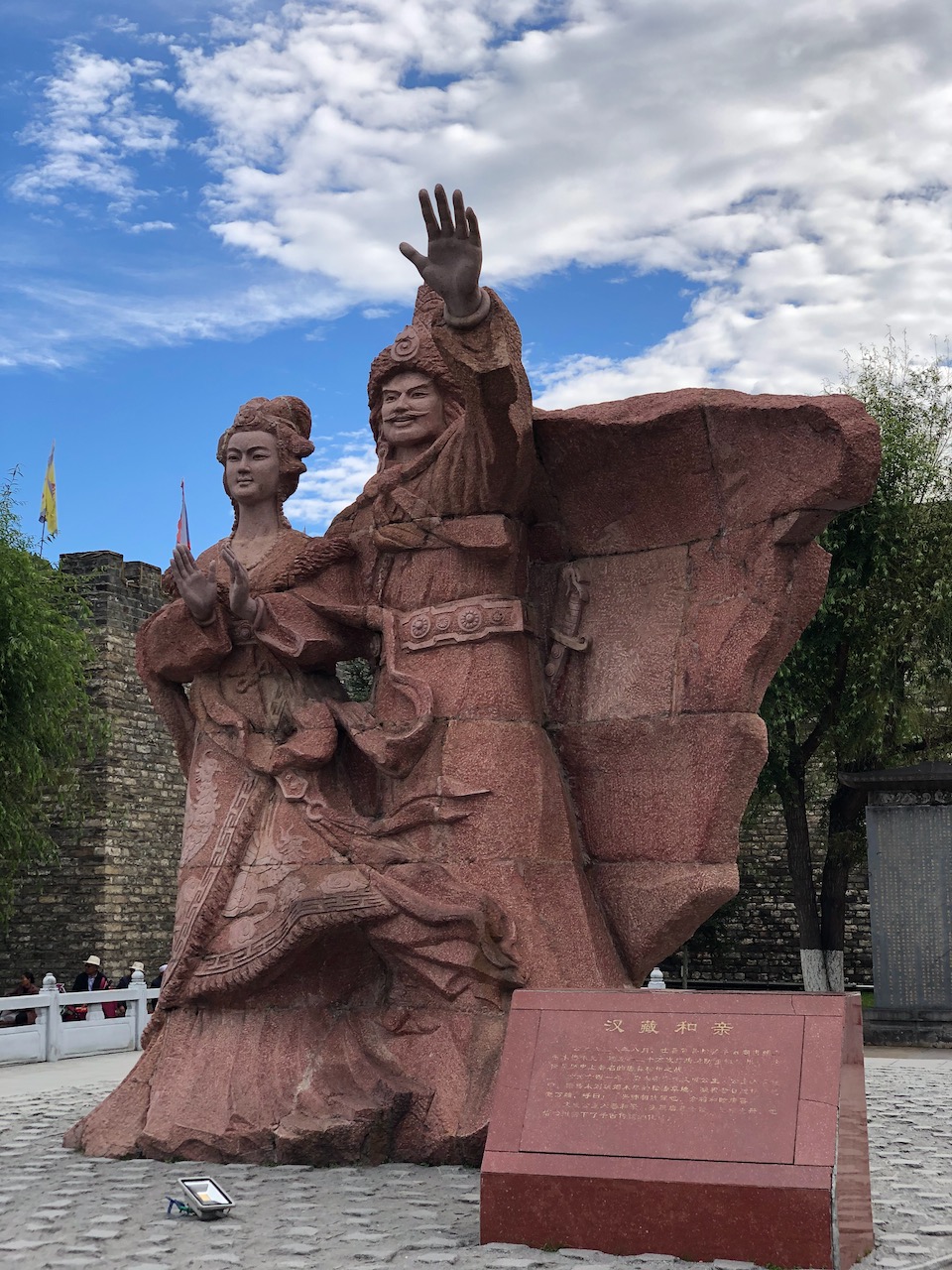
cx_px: 476
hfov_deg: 28.0
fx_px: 1907
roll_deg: +0.6
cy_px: 635
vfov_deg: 36.8
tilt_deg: +8.9
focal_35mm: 52
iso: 16
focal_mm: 6
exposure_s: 1/615
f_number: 2.4
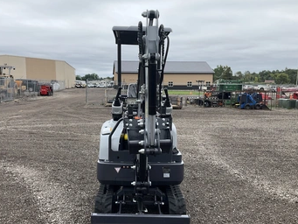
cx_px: 135
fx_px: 293
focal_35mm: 34
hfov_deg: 53.9
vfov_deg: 41.8
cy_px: 119
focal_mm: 3
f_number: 1.8
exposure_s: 1/855
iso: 25
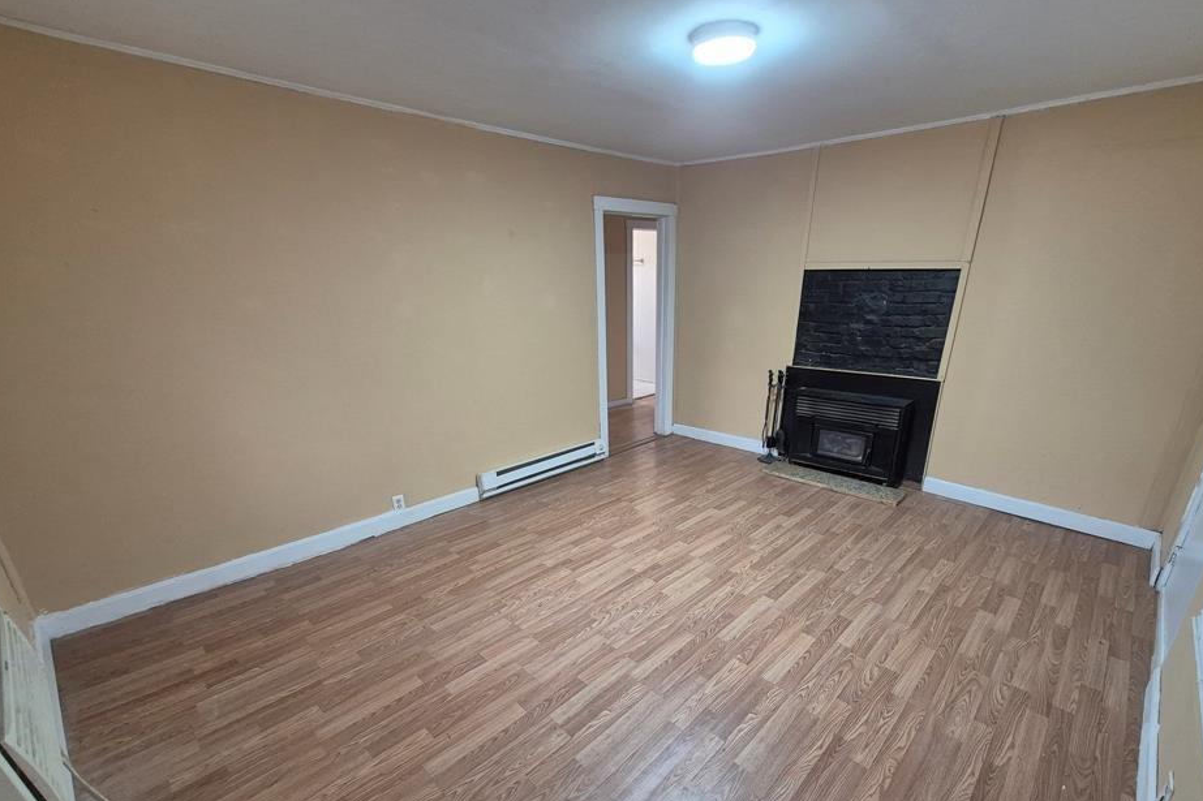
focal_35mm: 15
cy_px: 473
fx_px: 501
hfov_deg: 100.3
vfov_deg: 76.6
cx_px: 632
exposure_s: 1/60
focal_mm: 1.74
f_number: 2.2
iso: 320
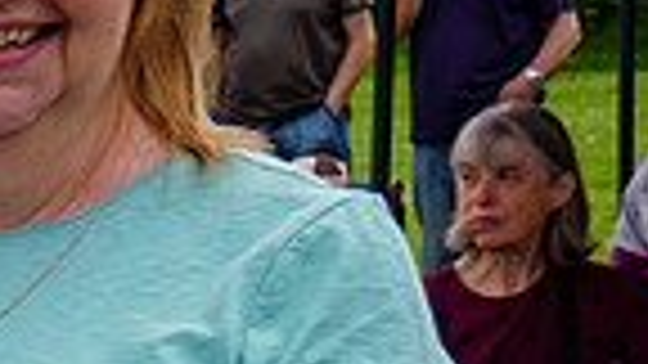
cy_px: 384
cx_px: -648
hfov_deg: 10.1
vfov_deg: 6.1
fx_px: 3385
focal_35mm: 197
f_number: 5
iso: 200
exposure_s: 1/800
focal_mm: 22
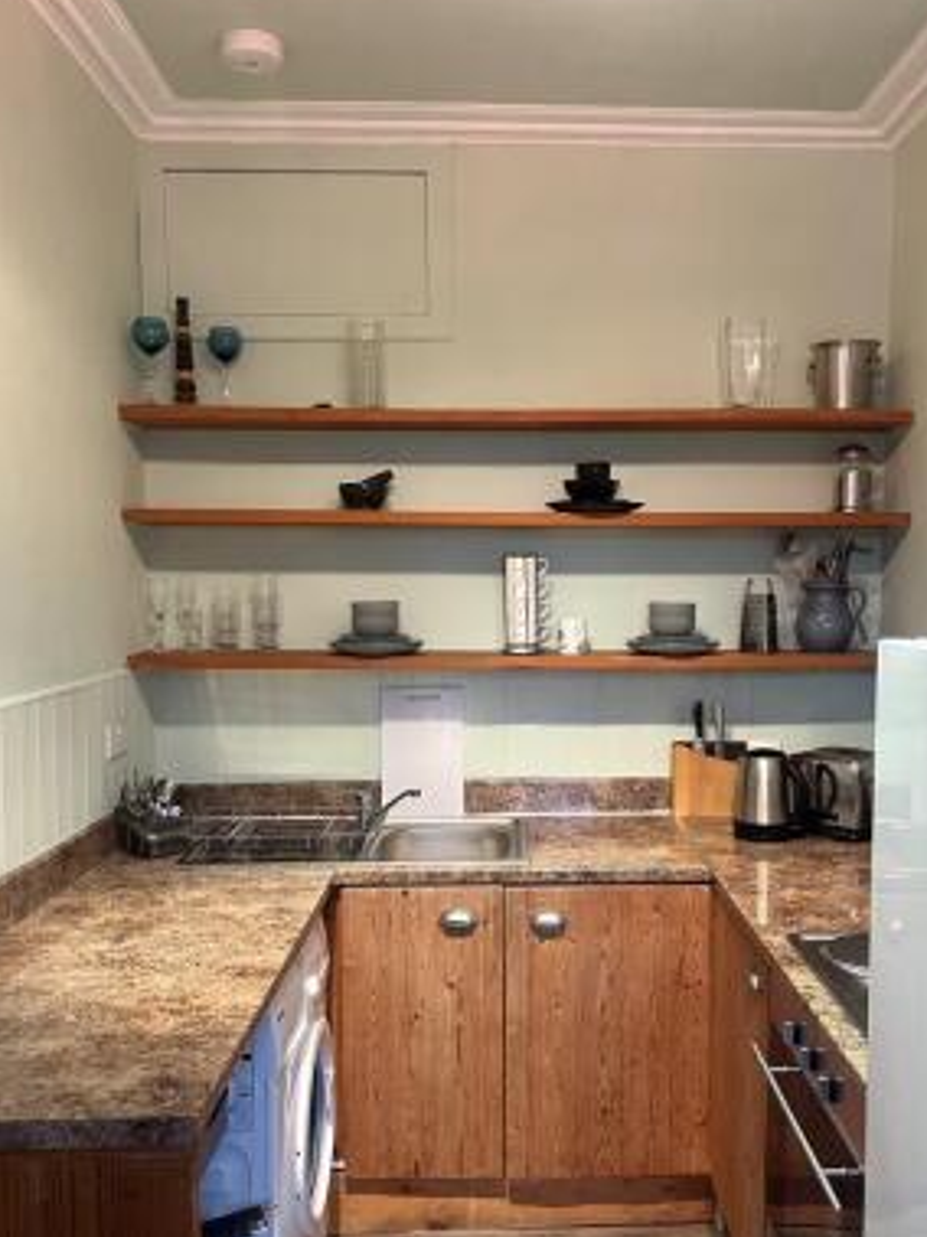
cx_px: 506
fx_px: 1072
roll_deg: -0.4
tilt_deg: -4.8
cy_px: 664
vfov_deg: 59.9
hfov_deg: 46.7
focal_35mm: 30
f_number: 1.6
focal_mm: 5.1
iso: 250
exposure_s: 1/50
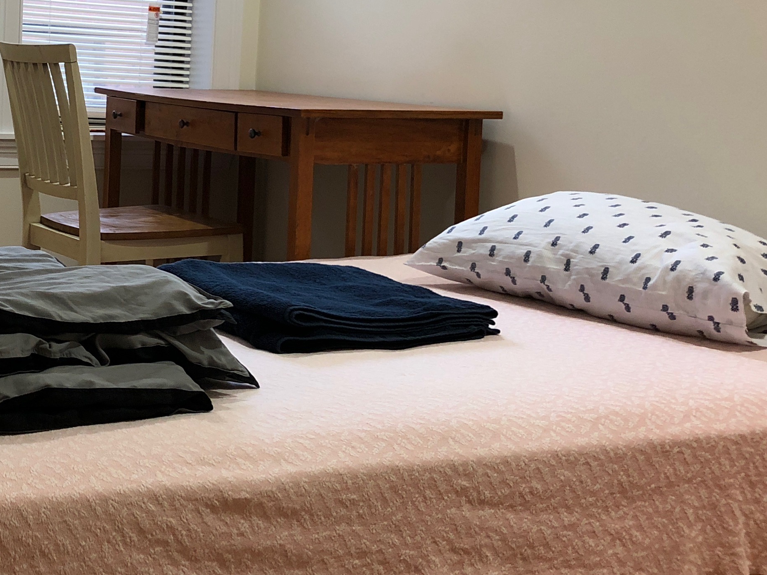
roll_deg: -1.6
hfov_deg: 30.5
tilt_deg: -3.0
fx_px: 1352
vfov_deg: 23.8
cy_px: 152
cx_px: 97
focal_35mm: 61
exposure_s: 1/24
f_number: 1.8
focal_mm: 3.99
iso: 32
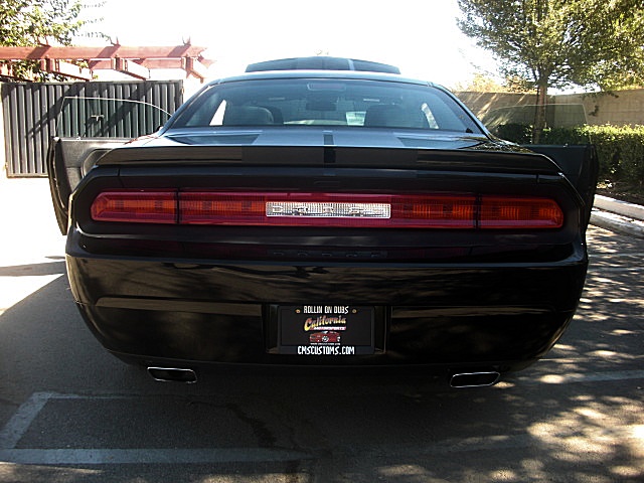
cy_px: 242
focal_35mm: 36
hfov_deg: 51.4
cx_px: 322
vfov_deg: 39.7
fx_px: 670
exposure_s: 1/100
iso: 50
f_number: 2.8
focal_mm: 6.3
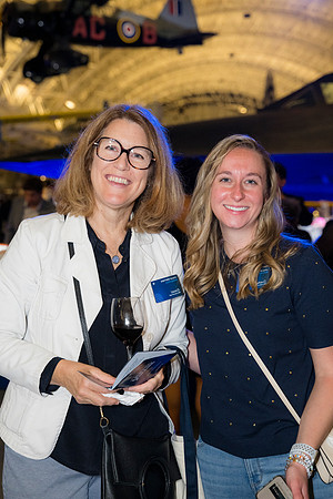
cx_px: 166
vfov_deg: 36.9
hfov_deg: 25.1
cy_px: 250
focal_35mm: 54
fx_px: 749
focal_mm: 54
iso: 3200
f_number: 4
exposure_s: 1/160
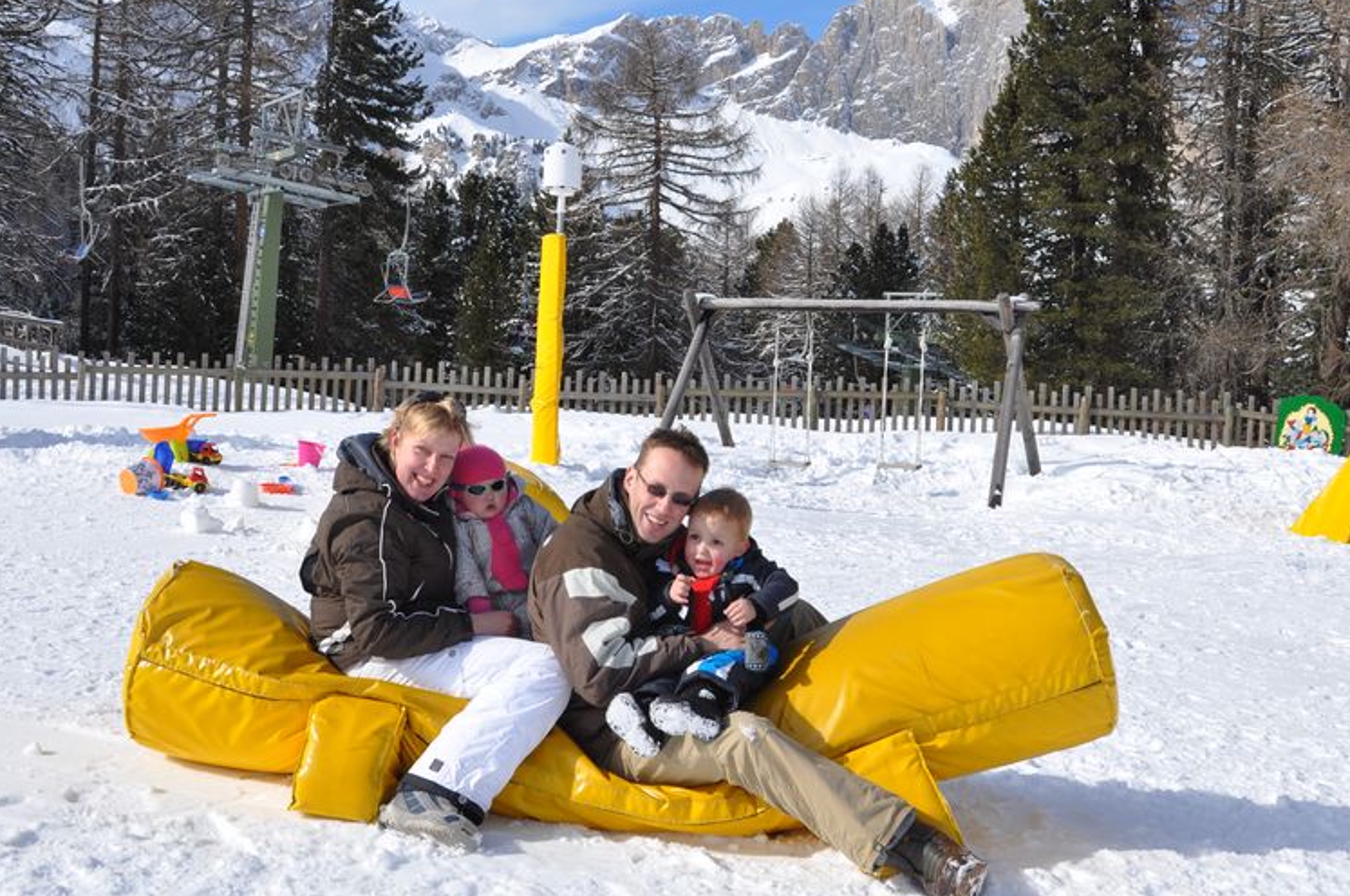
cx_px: 714
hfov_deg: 51.9
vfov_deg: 35.8
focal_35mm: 37
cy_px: 388
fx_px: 1386
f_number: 10
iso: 200
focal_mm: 18
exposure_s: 1/400
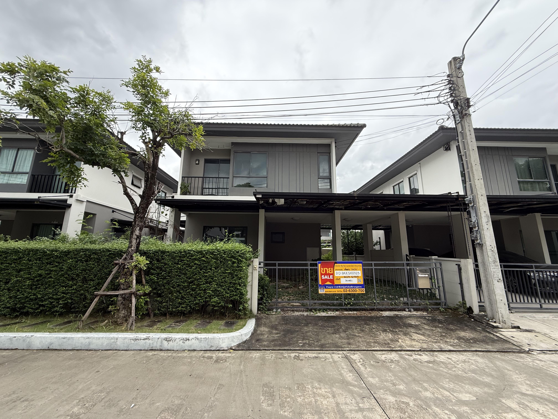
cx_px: 279
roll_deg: -0.2
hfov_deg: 102.1
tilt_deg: +12.3
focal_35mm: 14
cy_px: 210
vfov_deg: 85.7
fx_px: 226
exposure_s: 1/494
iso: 64
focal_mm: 2.22
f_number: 2.2
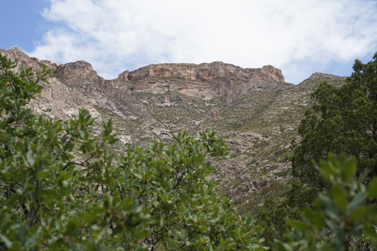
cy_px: 126
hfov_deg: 33.4
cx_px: 188
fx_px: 628
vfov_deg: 22.6
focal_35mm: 60
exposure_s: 1/100
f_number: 13
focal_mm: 60
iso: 100
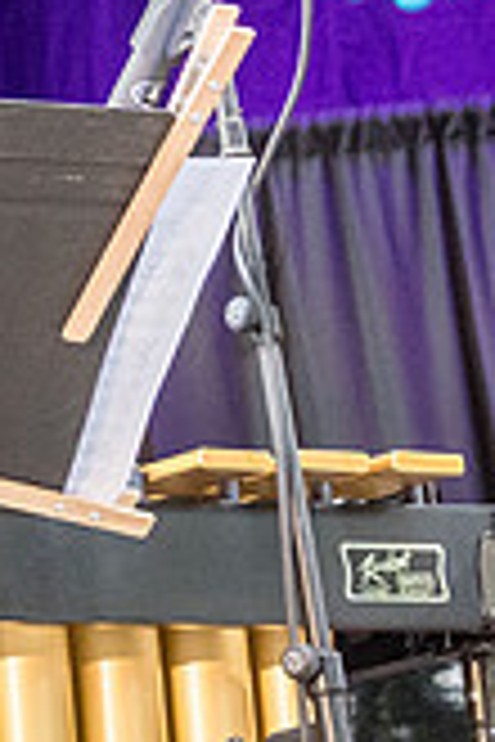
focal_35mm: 214
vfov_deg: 9.5
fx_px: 4413
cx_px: -706
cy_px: -135
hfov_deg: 6.1
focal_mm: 48
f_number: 4
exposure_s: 1/1000
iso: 2500
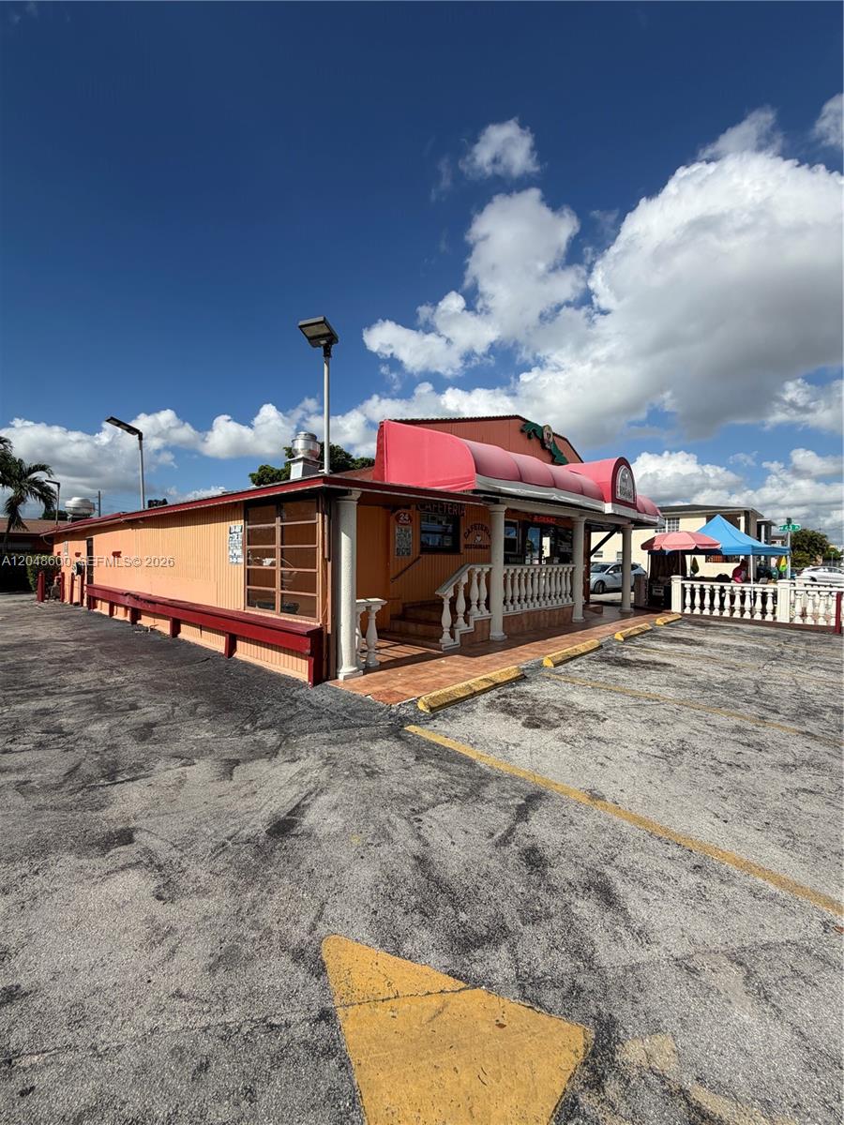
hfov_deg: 85.7
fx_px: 455
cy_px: 562
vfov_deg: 102.1
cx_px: 422
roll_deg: +0.1
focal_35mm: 14
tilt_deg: -0.7
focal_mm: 2.22
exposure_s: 1/1259
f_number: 2.2
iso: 20
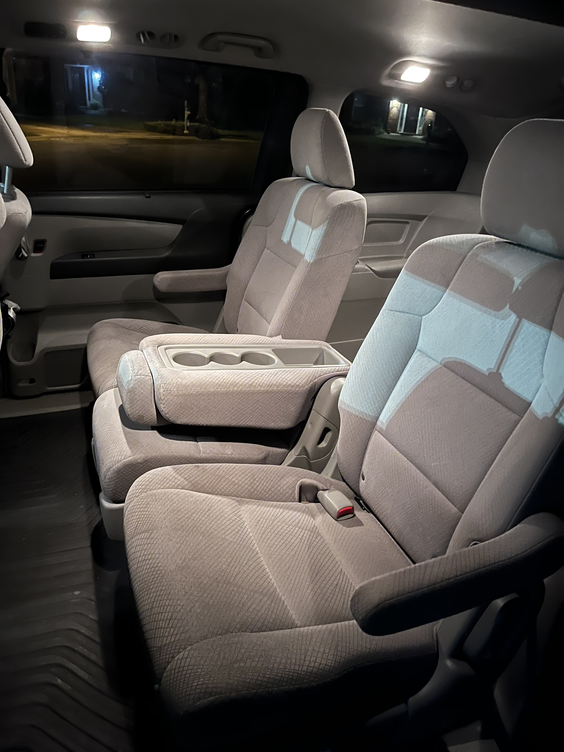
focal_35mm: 26
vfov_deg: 67.3
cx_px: 282
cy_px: 376
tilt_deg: -28.2
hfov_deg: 53.1
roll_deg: -3.9
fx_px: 565
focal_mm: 5.1
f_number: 1.6
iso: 1000
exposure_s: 1/9
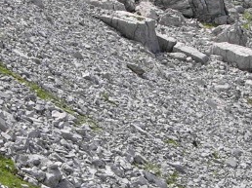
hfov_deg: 14.2
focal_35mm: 139
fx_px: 1011
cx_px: 139
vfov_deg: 10.6
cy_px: 128
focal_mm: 8.9
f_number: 5.6
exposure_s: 1/230
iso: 50
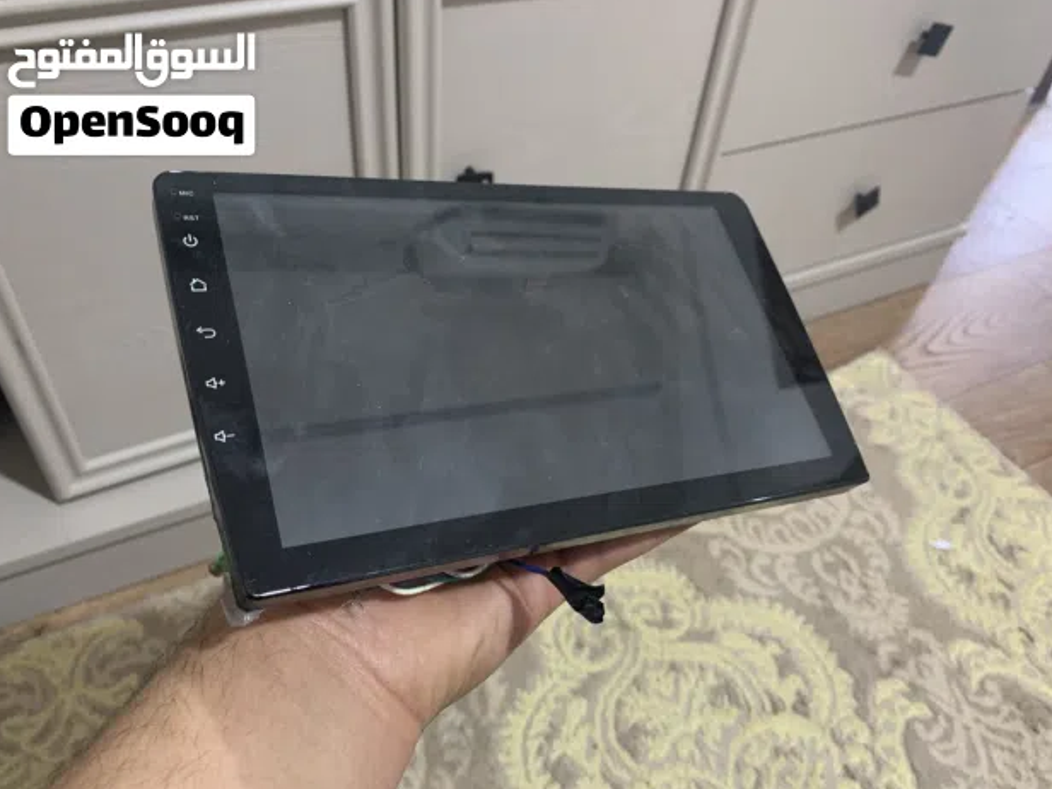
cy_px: 401
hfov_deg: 65.3
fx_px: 821
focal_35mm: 27
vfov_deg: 51.4
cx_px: 512
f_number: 1.8
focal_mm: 4.25
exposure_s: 1/54
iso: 400
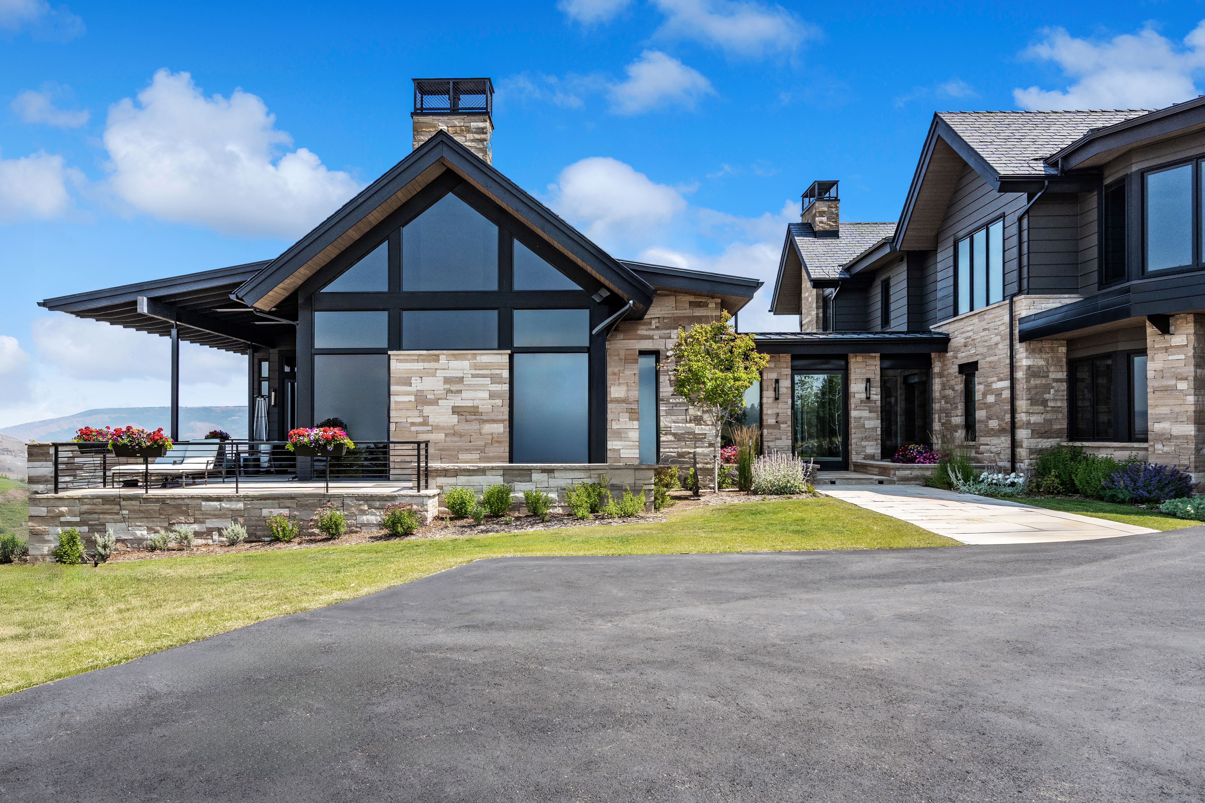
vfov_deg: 53.1
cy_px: 402
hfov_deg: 73.7
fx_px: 803
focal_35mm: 24
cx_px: 602
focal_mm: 24
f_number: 10
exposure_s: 1/800
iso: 800
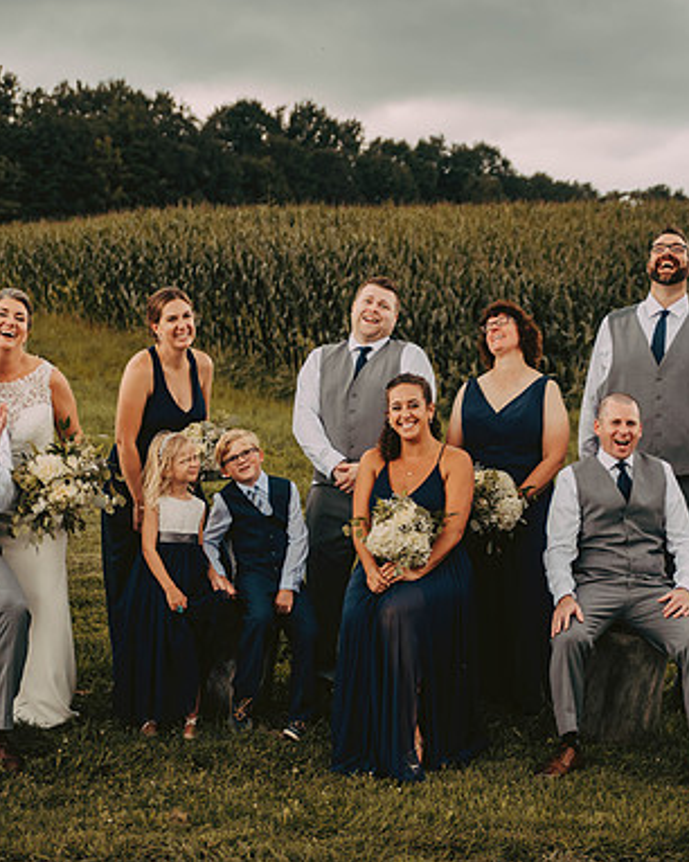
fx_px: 1888
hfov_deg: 20.7
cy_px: 429
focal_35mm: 74
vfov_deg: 25.7
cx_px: 365
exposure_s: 1/500
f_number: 2.8
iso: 250
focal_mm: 52
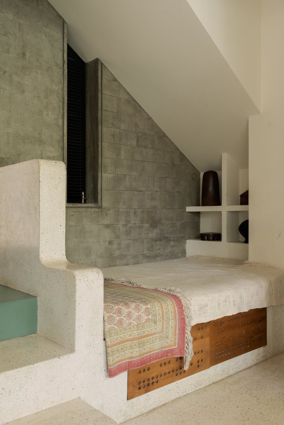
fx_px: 390
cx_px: 142
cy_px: 212
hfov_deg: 40.0
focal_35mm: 33
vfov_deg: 57.2
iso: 250
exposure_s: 1/1.25
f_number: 8
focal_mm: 33
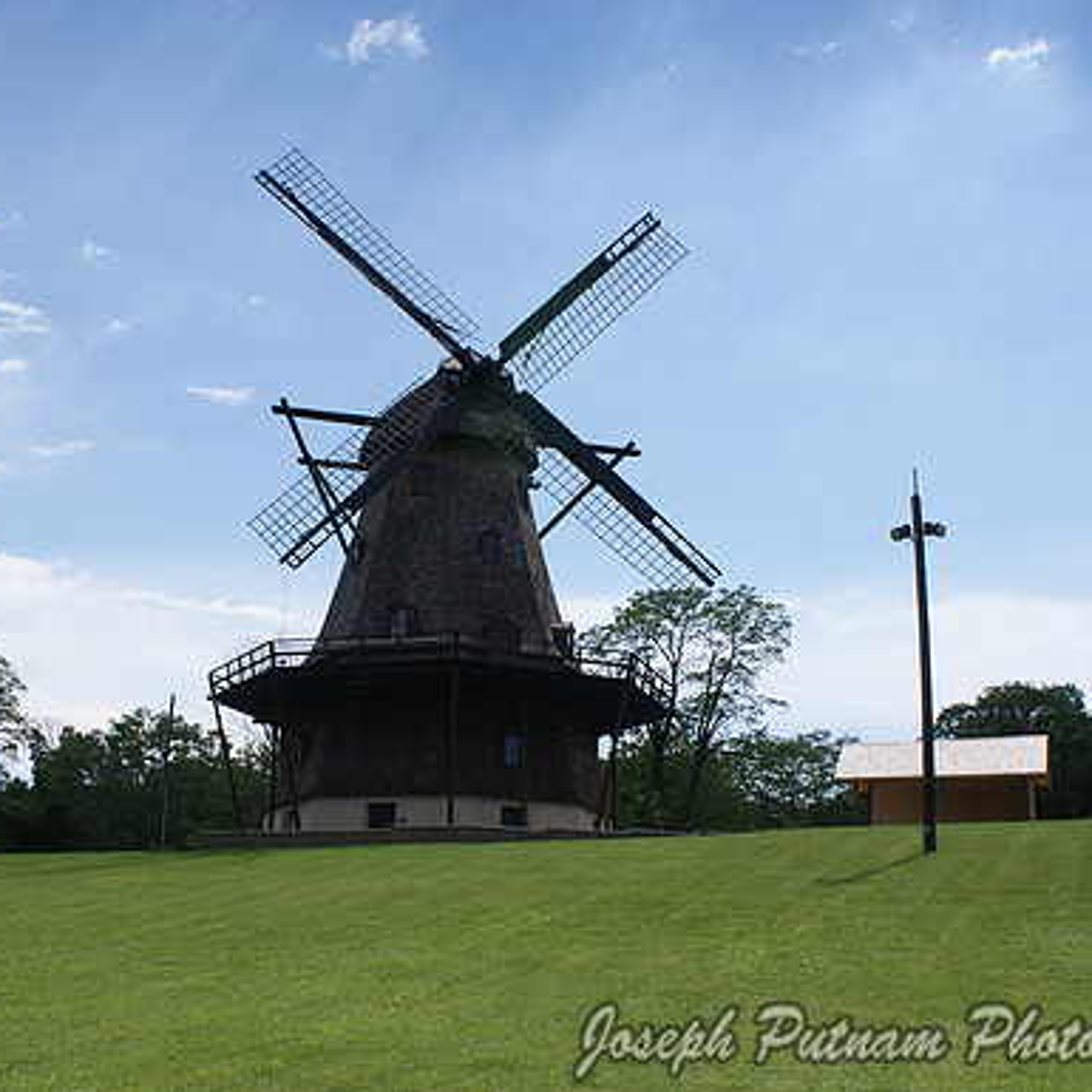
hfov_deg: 34.0
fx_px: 1785
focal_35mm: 50
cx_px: 465
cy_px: 547
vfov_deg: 34.0
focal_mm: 26
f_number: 11
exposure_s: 1/160
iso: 100
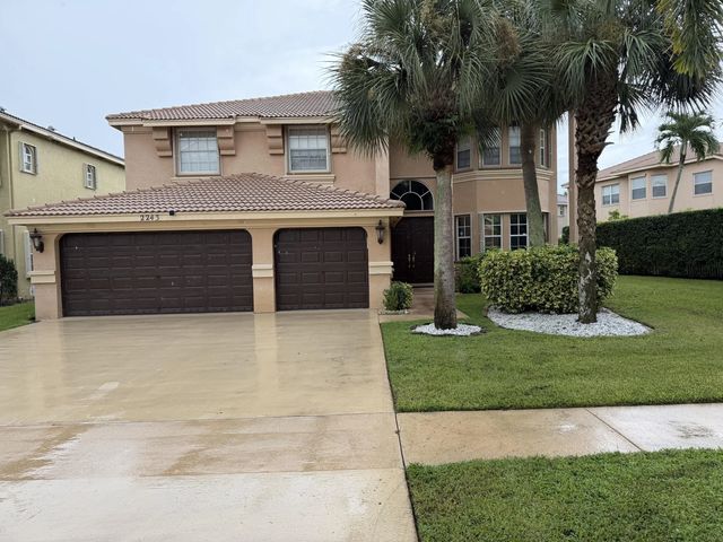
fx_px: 501
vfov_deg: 56.8
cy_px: 271
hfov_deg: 71.6
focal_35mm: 24
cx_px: 362
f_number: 1.78
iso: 100
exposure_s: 1/1250
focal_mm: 6.76
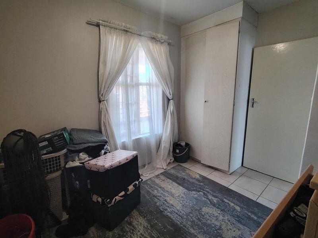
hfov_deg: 91.0
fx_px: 156
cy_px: 119
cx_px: 159
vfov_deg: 74.7
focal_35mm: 17
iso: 275
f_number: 2.2
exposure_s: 1/33.3
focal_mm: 1.42
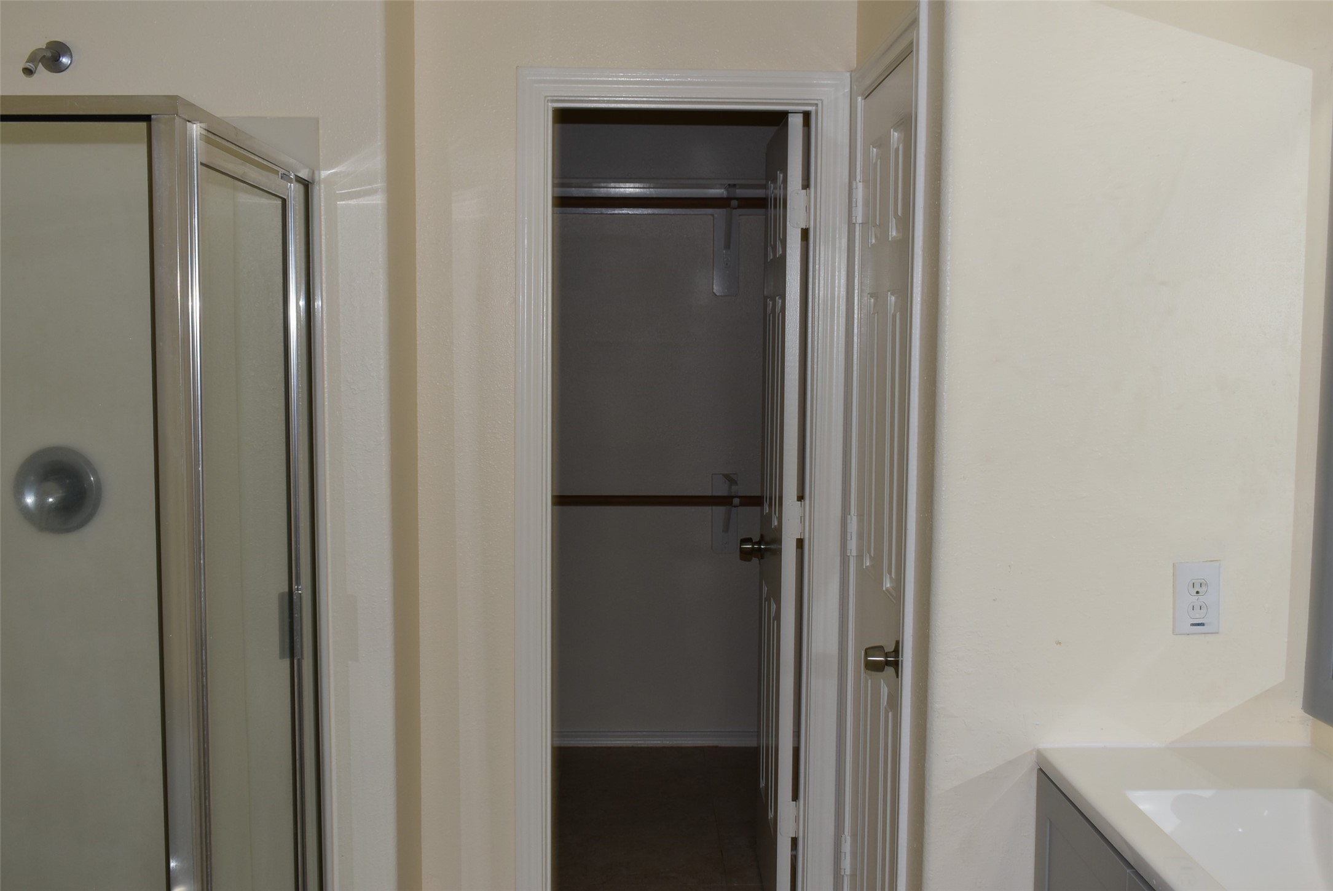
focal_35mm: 38
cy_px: 446
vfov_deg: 35.5
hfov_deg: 51.3
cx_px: 666
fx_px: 1389
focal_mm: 25
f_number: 5.6
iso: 200
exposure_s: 1/30
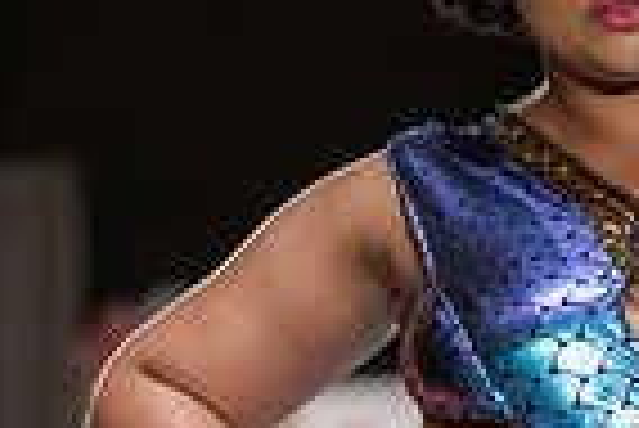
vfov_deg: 3.3
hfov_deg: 4.9
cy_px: 439
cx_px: 432
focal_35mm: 416
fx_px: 7391
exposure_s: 1/400
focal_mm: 102
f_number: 3.5
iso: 1000
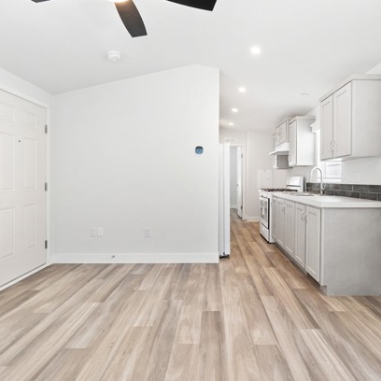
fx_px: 249
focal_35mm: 20
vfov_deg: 74.8
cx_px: 219
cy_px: 184
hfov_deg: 74.4
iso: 100
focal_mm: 10
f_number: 9
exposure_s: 1/2
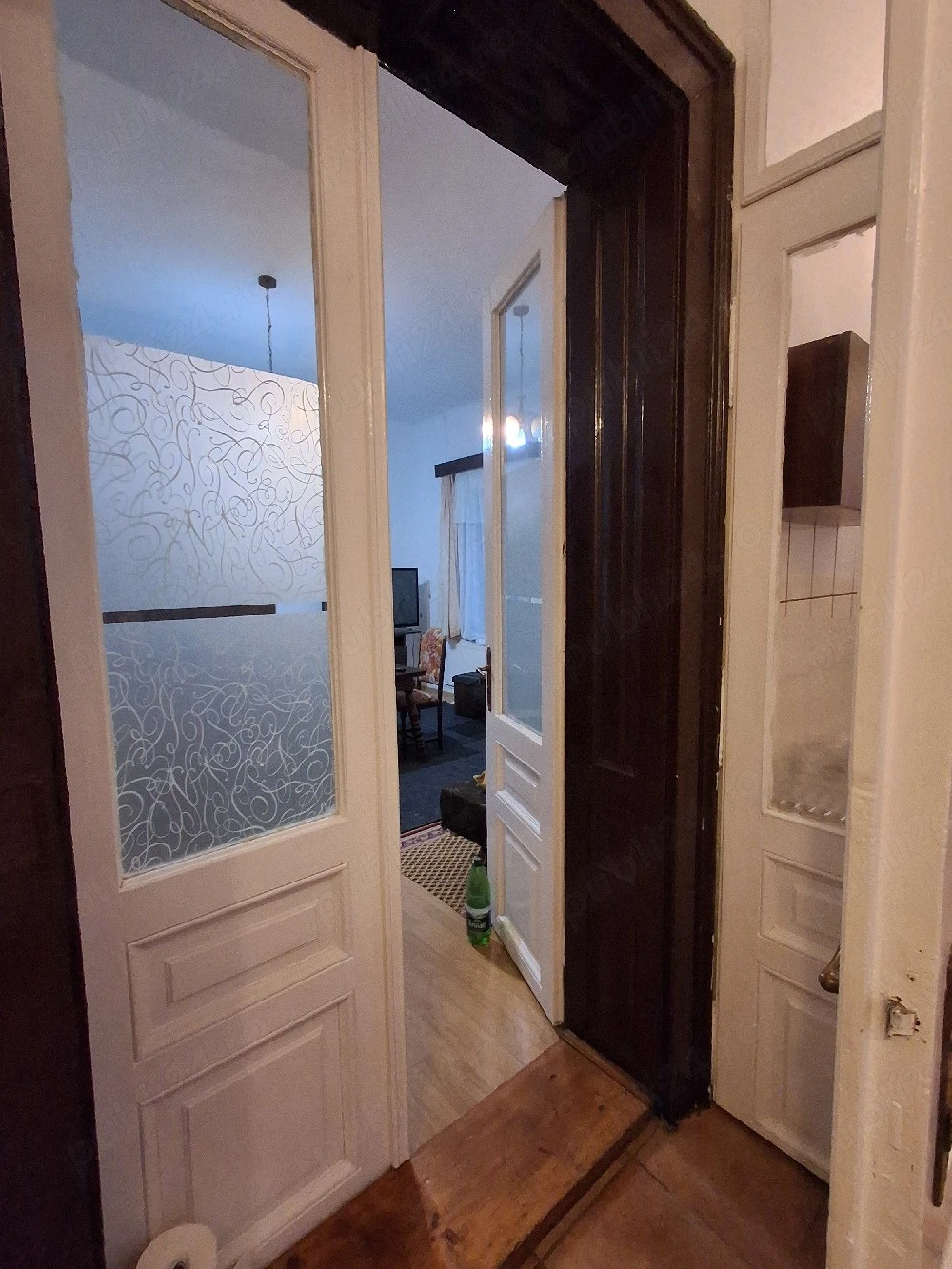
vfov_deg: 94.5
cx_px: 476
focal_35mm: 16
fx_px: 587
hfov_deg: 78.1
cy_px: 634
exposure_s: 1/33
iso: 500
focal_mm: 1.64
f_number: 2.2
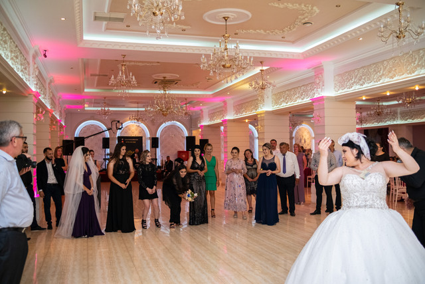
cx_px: 212
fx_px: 413
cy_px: 142
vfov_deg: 37.9
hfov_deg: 54.4
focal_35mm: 35
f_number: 1.8
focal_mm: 23
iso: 800
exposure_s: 1/125
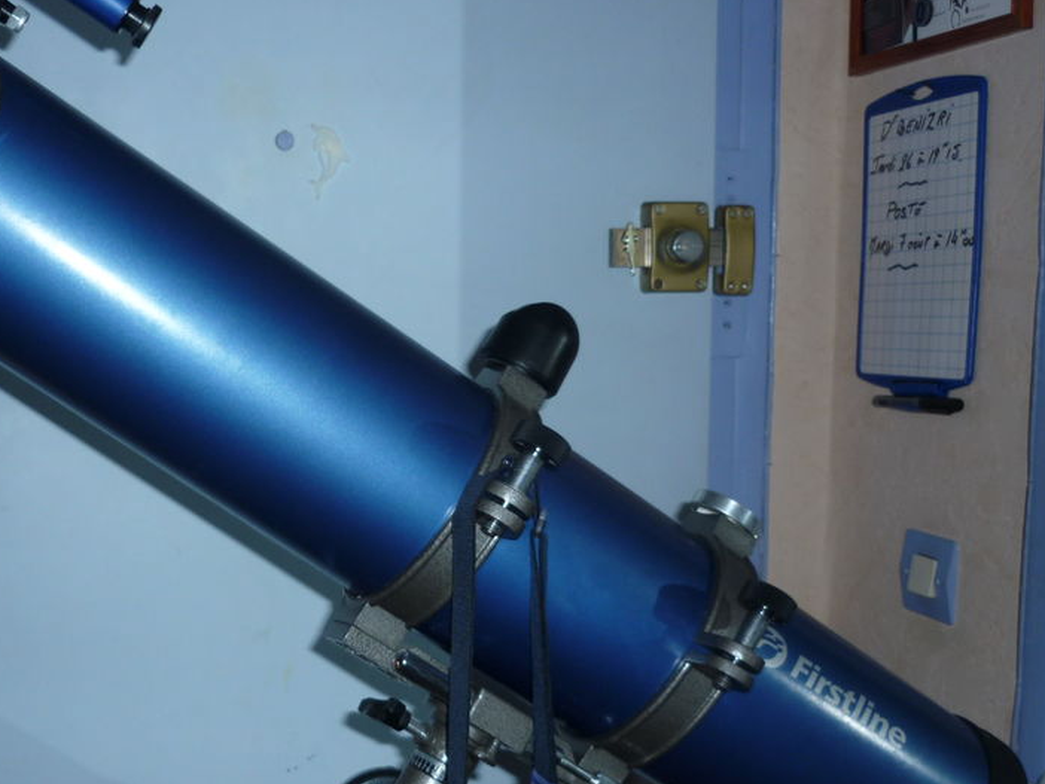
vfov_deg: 30.8
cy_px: 466
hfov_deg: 39.9
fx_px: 1419
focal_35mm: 47
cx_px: 341
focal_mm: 5.5
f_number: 2.8
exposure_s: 1/30
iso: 100
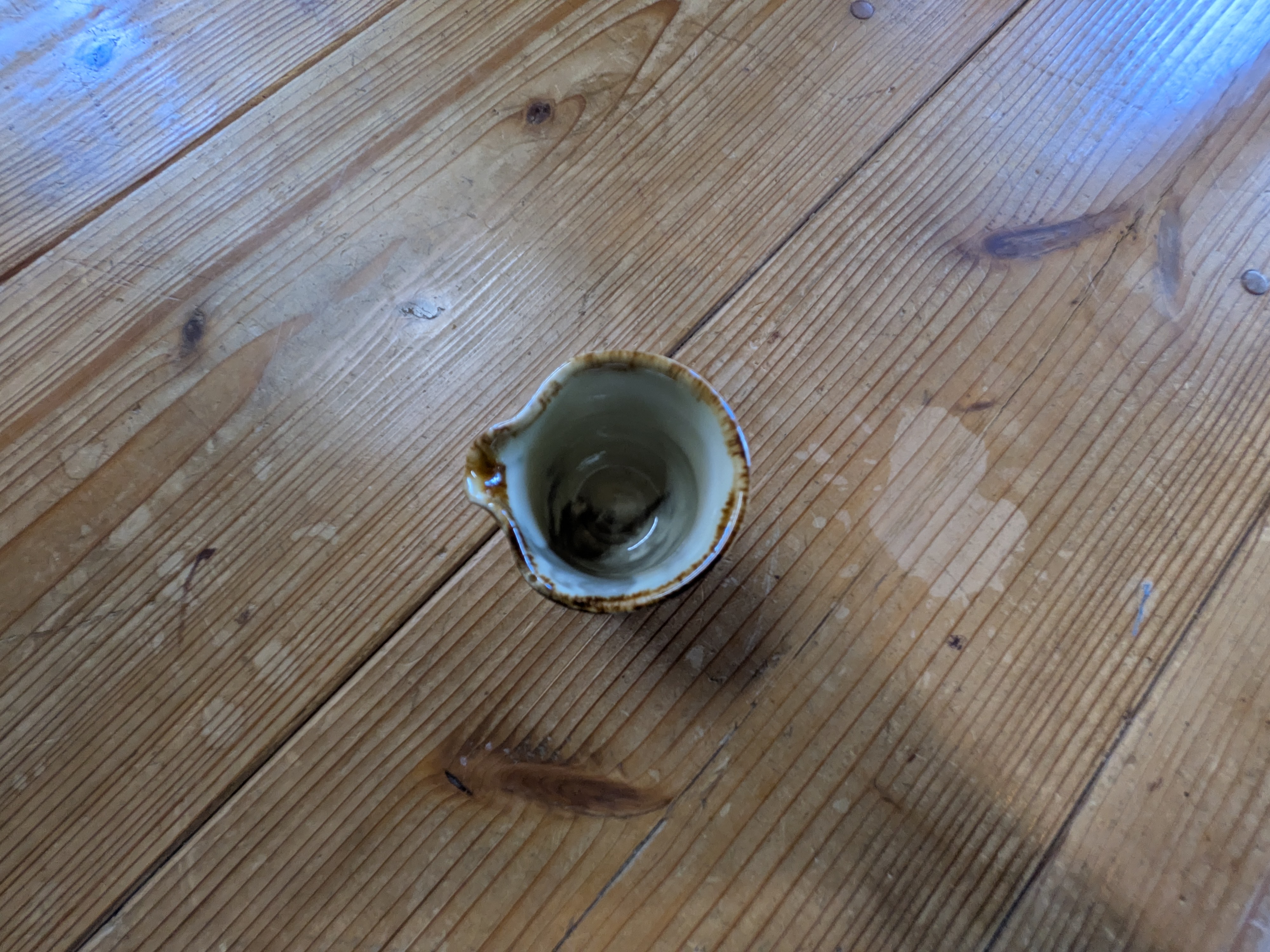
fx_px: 514
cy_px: 476
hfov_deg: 102.1
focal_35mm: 14
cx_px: 635
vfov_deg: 85.7
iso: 204
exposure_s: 1/60
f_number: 2.2
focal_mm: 1.83
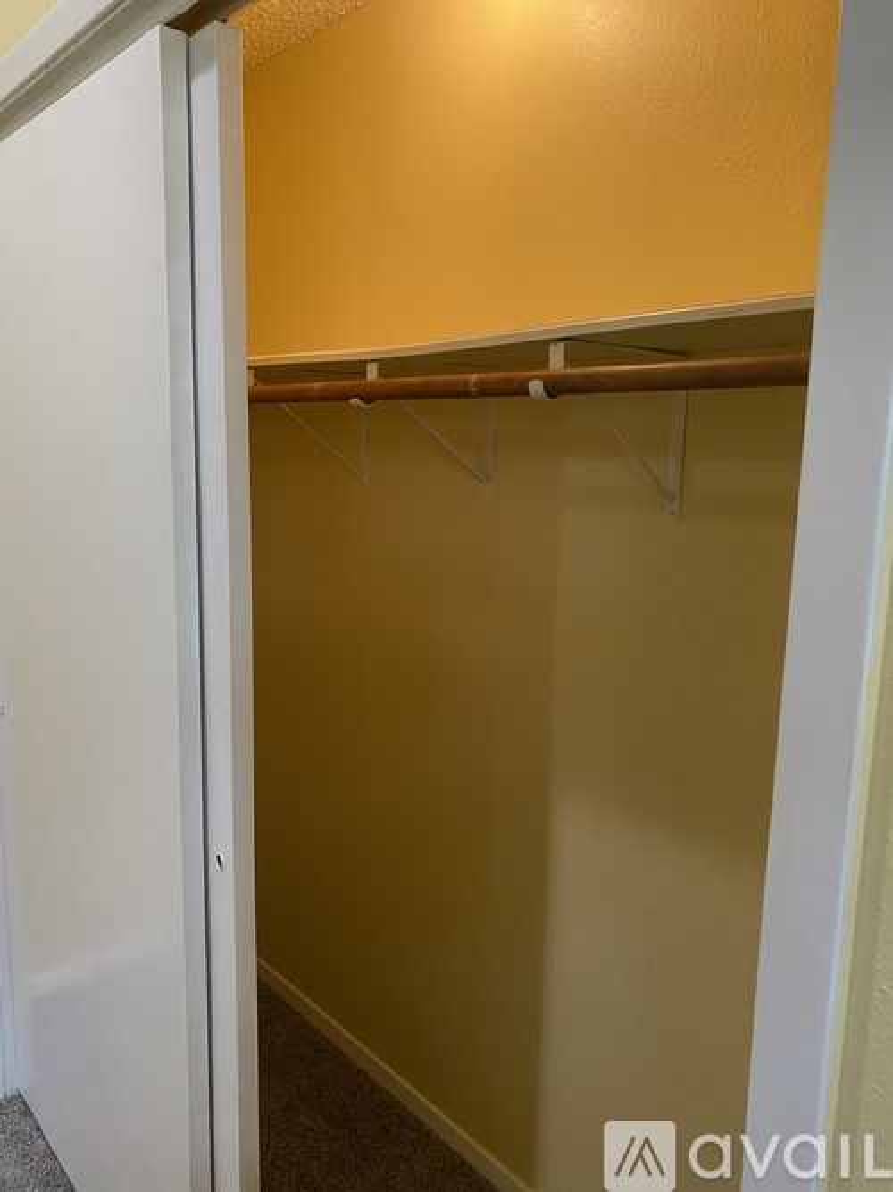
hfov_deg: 53.0
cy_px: 596
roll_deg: -1.0
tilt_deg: -8.0
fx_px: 895
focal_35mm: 26
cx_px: 446
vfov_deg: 67.3
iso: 160
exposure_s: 1/60
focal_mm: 4.25
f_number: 1.8
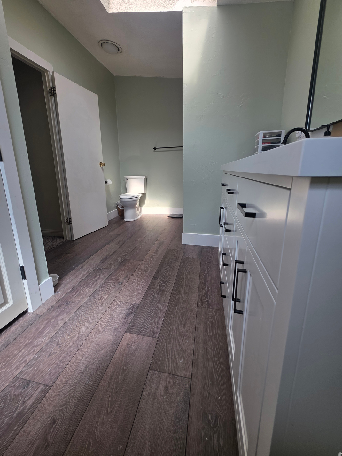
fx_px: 184
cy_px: 211
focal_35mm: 14
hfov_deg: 85.6
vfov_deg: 101.9
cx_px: 159
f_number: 1.9
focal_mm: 2.2
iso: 25
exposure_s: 1/120
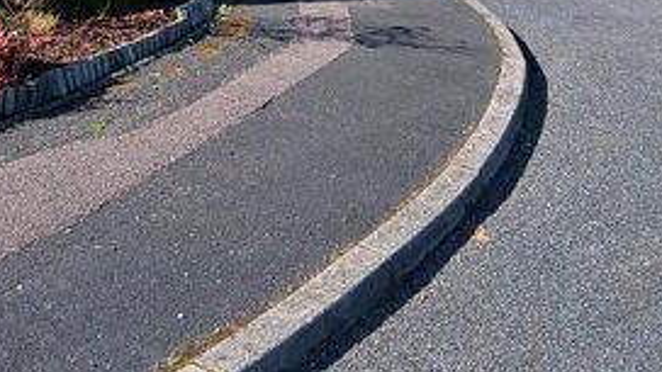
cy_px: -135
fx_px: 1281
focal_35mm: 73
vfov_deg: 15.6
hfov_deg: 28.3
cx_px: 122
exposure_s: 1/300
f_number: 1.8
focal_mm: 3.98
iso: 20
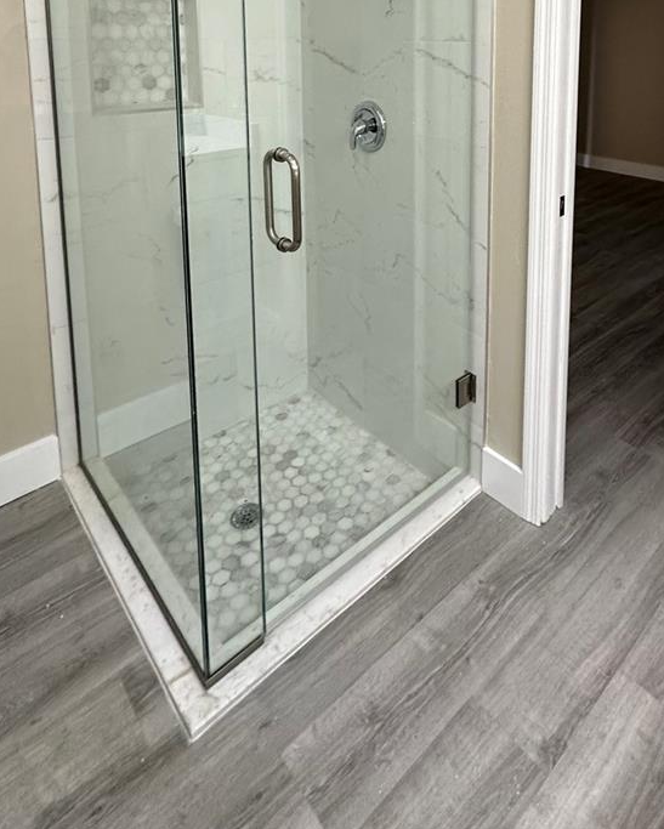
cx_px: 425
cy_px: 104
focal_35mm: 24
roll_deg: -1.2
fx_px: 589
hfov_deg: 57.9
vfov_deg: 60.9
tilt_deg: -6.7
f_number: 2.2
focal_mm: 2.22
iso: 200
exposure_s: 1/60
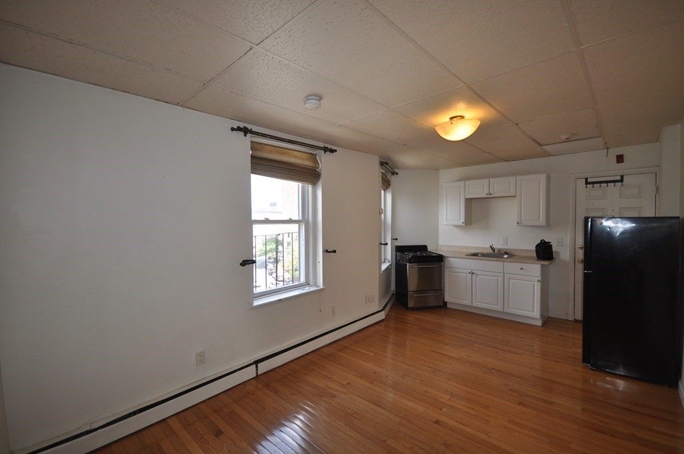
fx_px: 285
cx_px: 342
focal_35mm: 15
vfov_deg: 77.2
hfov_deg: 100.5
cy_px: 227
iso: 360
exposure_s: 1/200
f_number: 4
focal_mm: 10
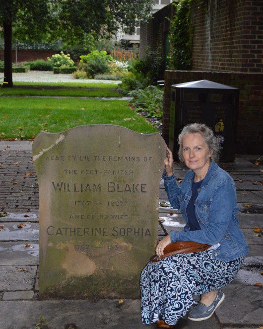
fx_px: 661
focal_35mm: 68
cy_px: 180
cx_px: 132
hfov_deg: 22.5
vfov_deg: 27.9
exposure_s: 1/60
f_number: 5.3
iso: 1250
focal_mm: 40
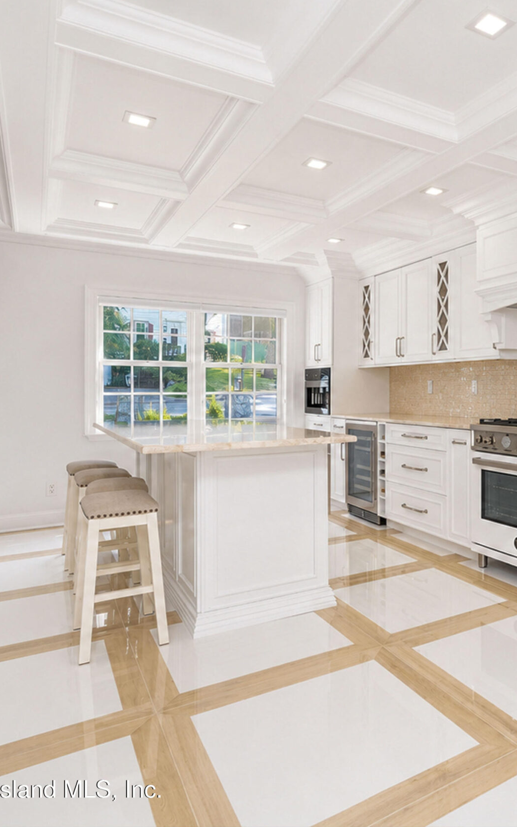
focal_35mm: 26
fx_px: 581
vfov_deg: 70.9
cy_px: 405
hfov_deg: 43.4
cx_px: 474
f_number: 5
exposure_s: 1/50
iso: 64
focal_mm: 16.5
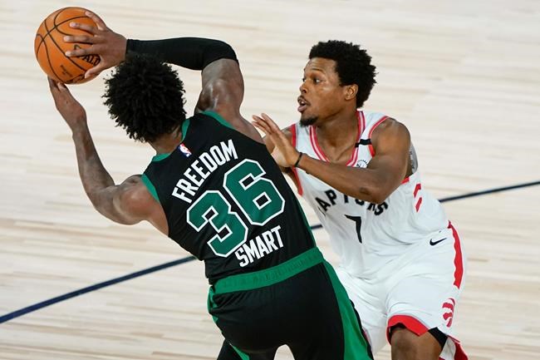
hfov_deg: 5.2
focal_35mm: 400
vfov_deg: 3.4
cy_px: 180
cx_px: 270
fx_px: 5998
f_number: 2.8
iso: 3200
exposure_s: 1/1600
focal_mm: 400
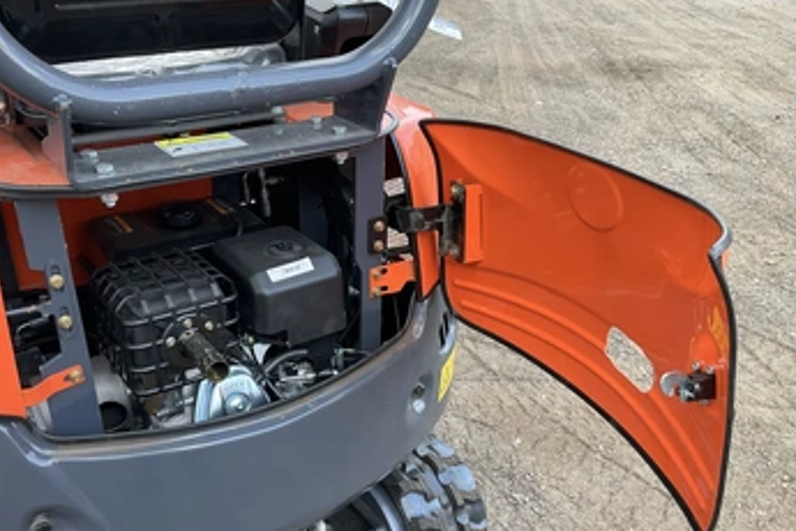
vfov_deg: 37.7
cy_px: 319
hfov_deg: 54.4
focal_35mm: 35
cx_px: 365
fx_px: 774
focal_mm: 3
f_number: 1.8
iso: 16
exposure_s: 1/130
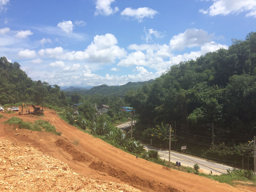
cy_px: 96
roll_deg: +1.4
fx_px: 214
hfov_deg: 61.7
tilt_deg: -1.3
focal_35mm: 29
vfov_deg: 48.2
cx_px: 128
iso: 32
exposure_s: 1/2564
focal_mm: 4.15
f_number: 2.2
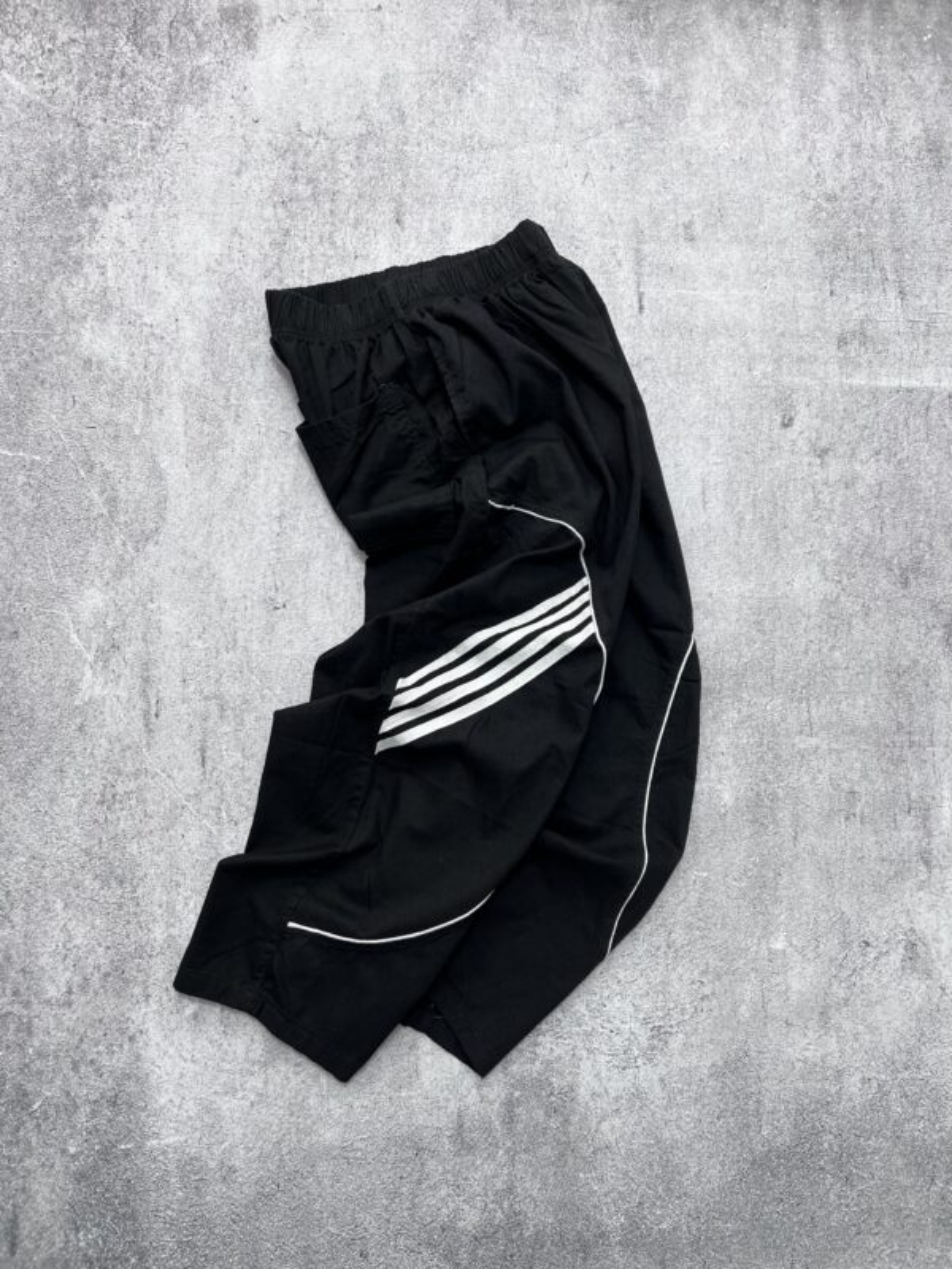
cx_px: 476
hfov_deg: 53.1
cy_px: 634
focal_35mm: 26
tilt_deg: -82.6
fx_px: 953
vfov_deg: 67.3
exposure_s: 1/100
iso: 80
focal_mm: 5.7
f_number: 1.5
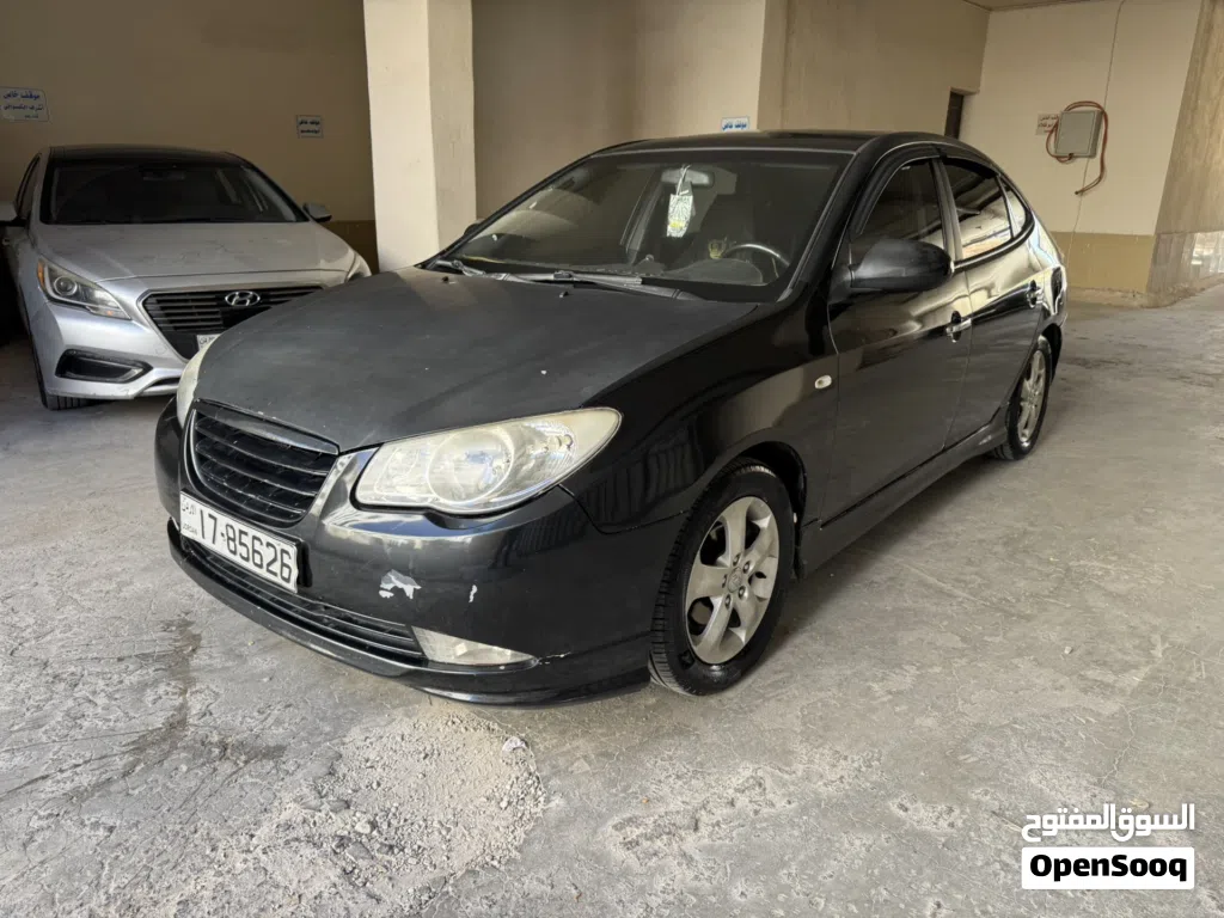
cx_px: 612
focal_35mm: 24
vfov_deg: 56.8
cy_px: 459
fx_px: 849
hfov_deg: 71.6
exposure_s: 1/138
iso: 50
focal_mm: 6.76
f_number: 1.78
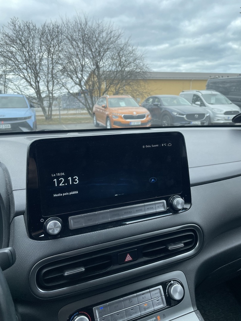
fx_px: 241
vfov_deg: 67.3
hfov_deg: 53.1
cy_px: 160
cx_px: 120
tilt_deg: -13.1
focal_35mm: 26
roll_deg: +0.7
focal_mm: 4.2
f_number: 1.6
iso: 32
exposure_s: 1/581
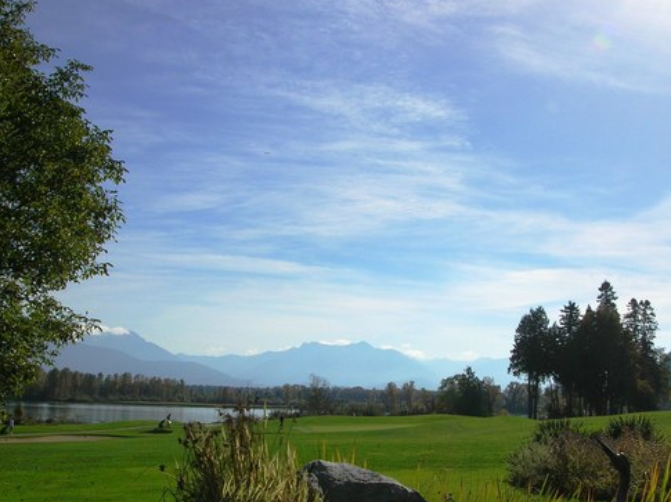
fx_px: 891
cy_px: 304
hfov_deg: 41.1
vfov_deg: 31.4
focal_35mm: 46
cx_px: 407
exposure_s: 1/716
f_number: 5.6
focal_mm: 5.8
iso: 50
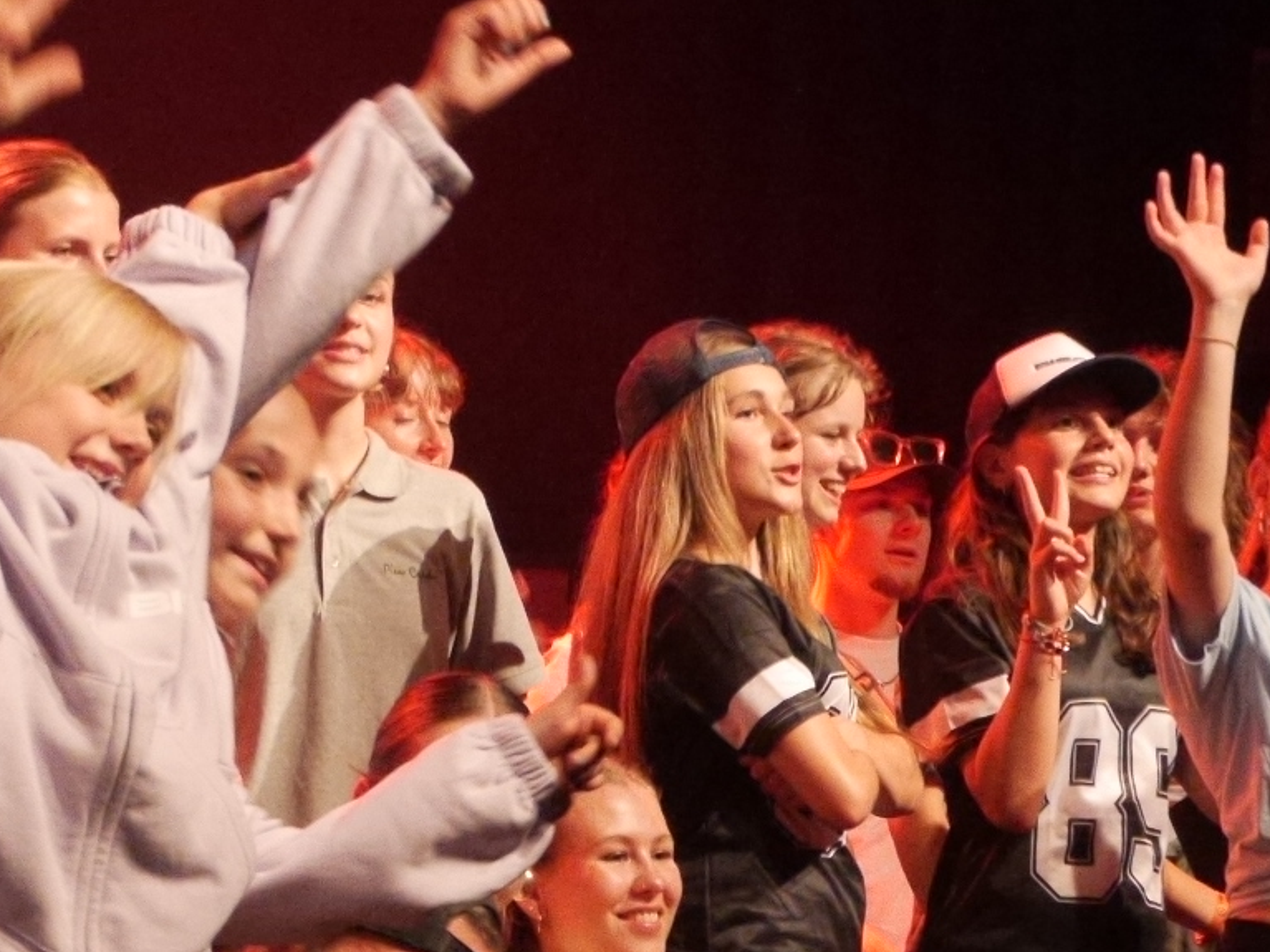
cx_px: 550
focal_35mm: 195
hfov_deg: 10.1
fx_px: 7153
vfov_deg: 7.6
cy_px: 1045
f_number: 5.6
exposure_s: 1/60
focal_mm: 32
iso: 3200
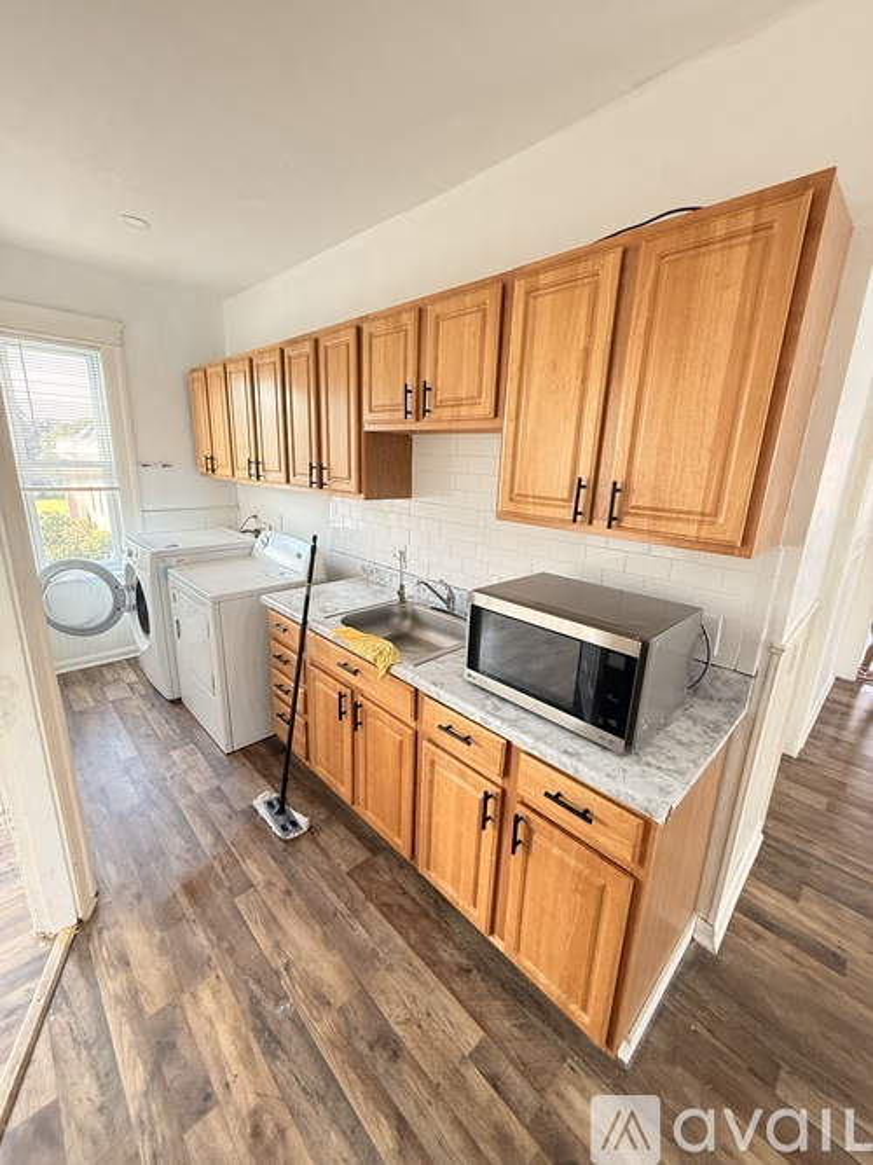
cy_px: 582
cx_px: 436
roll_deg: -2.9
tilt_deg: -15.4
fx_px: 471
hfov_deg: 85.7
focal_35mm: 14
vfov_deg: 102.1
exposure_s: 1/60
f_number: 2.2
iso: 500
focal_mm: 2.22
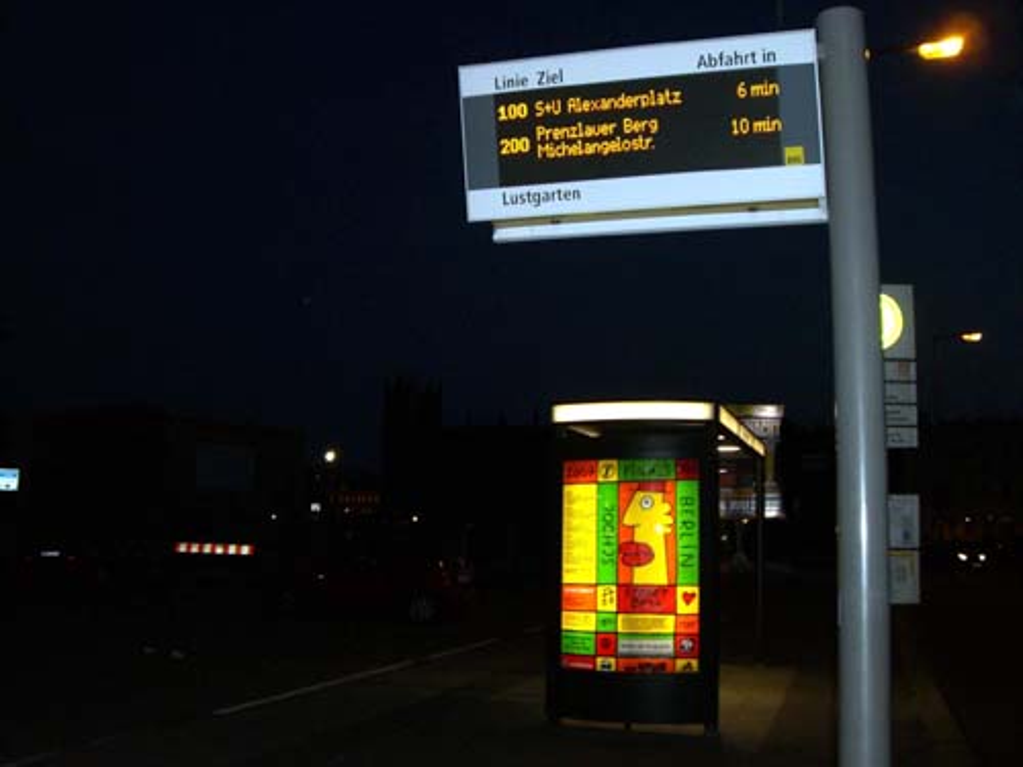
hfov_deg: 49.0
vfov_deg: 37.7
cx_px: 512
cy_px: 384
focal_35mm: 38
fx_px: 1123
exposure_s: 1/60
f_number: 2.7
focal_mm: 6.2
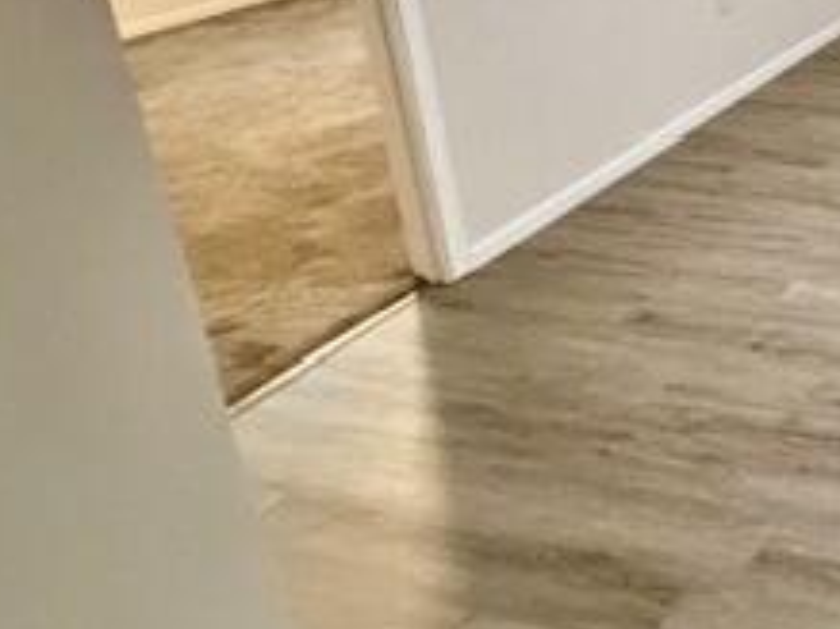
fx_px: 994
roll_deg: +1.1
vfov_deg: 31.9
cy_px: -27
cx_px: 1120
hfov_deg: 32.7
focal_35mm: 41
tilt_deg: -14.1
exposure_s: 1/60
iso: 800
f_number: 2.2
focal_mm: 2.22
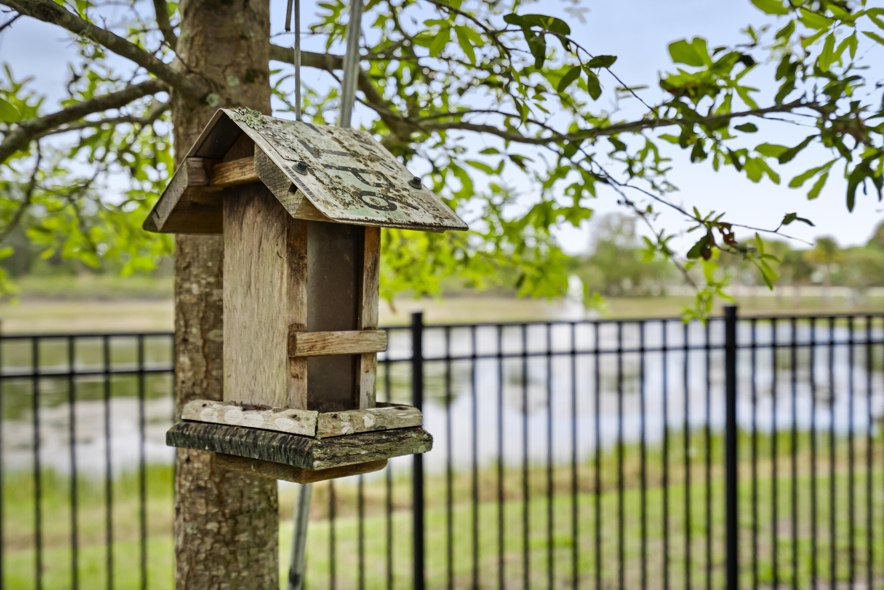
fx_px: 860
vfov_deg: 37.9
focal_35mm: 35
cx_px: 442
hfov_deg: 54.4
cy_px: 295
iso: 1600
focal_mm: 35
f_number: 4
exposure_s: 1/640
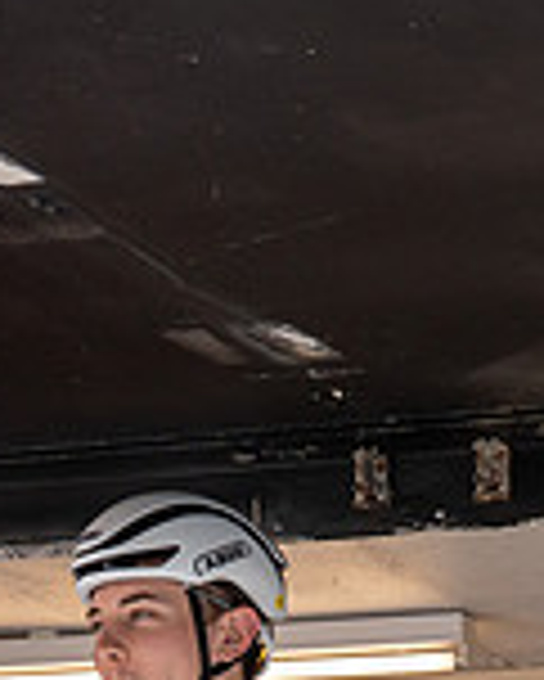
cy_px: 754
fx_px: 5087
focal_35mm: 253
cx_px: -18
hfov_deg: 6.1
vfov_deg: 7.6
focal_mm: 70
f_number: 6.3
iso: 1250
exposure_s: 1/1000
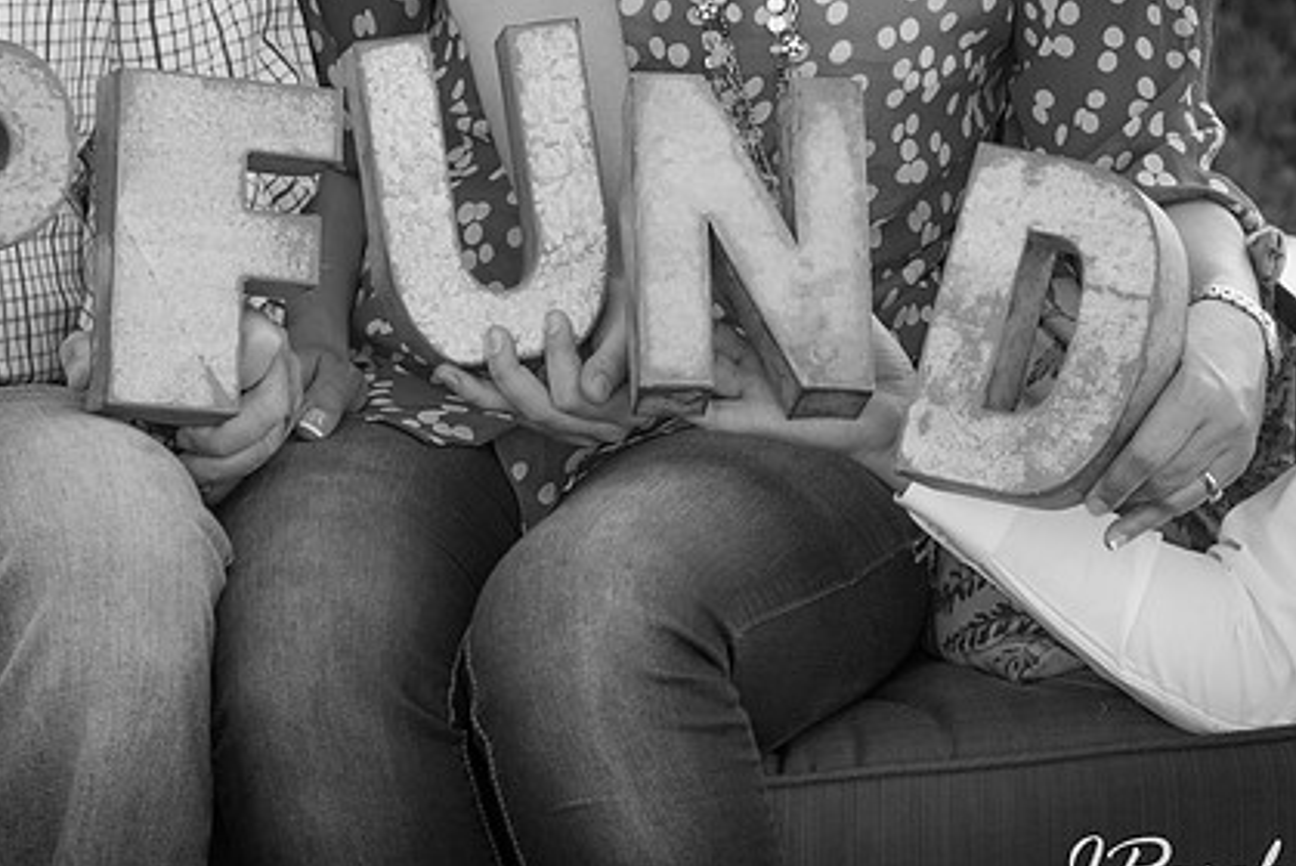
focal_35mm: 166
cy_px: 359
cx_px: 526
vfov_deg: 8.3
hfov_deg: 12.4
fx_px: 5980
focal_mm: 80
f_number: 5
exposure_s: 1/125
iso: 200
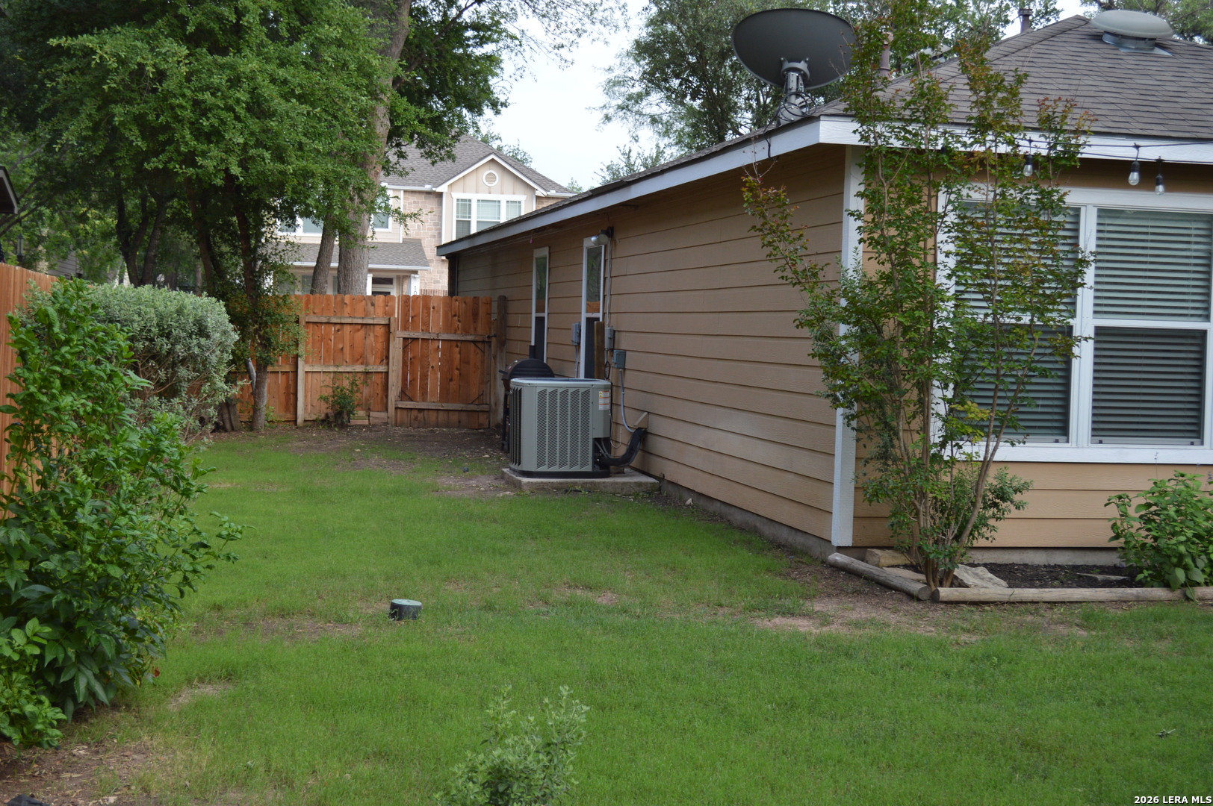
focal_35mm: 51
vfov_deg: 26.4
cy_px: 403
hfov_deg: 38.9
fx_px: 1717
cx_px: 606
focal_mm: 34
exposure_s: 1/125
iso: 250
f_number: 5.6
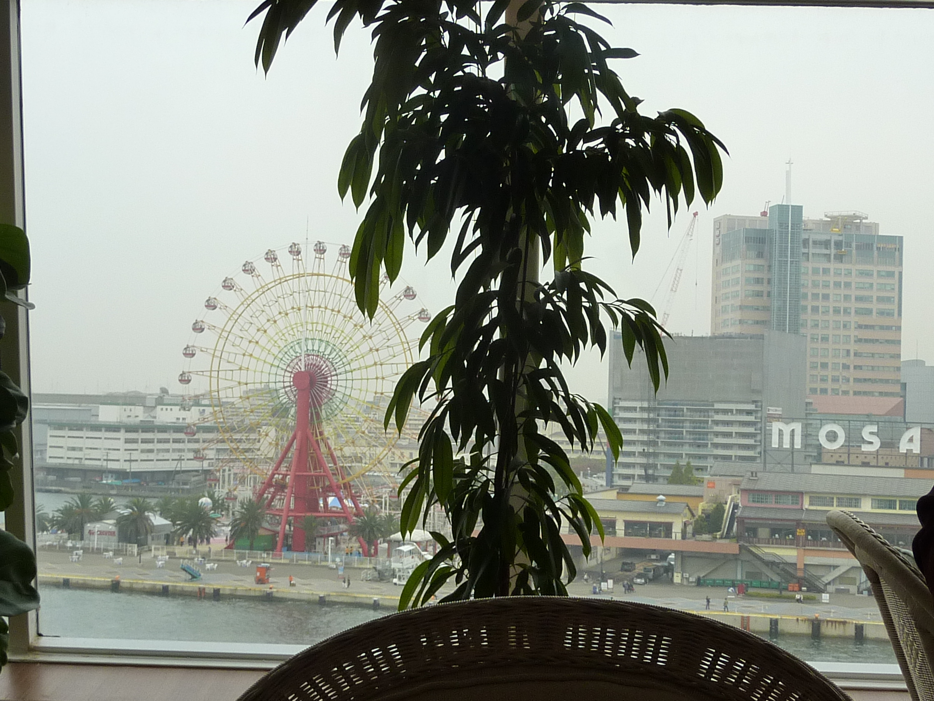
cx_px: 467
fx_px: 1565
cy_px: 350
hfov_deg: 33.2
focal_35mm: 58
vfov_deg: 25.2
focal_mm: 5.3
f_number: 3.5
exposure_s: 1/80
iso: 125
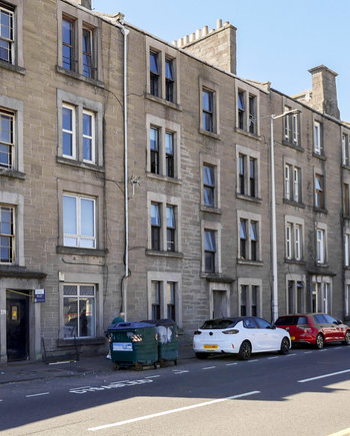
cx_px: 10
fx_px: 414
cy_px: 176
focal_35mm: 32
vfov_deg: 55.3
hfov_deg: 40.8
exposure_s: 1/250
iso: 200
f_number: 6.3
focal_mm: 7
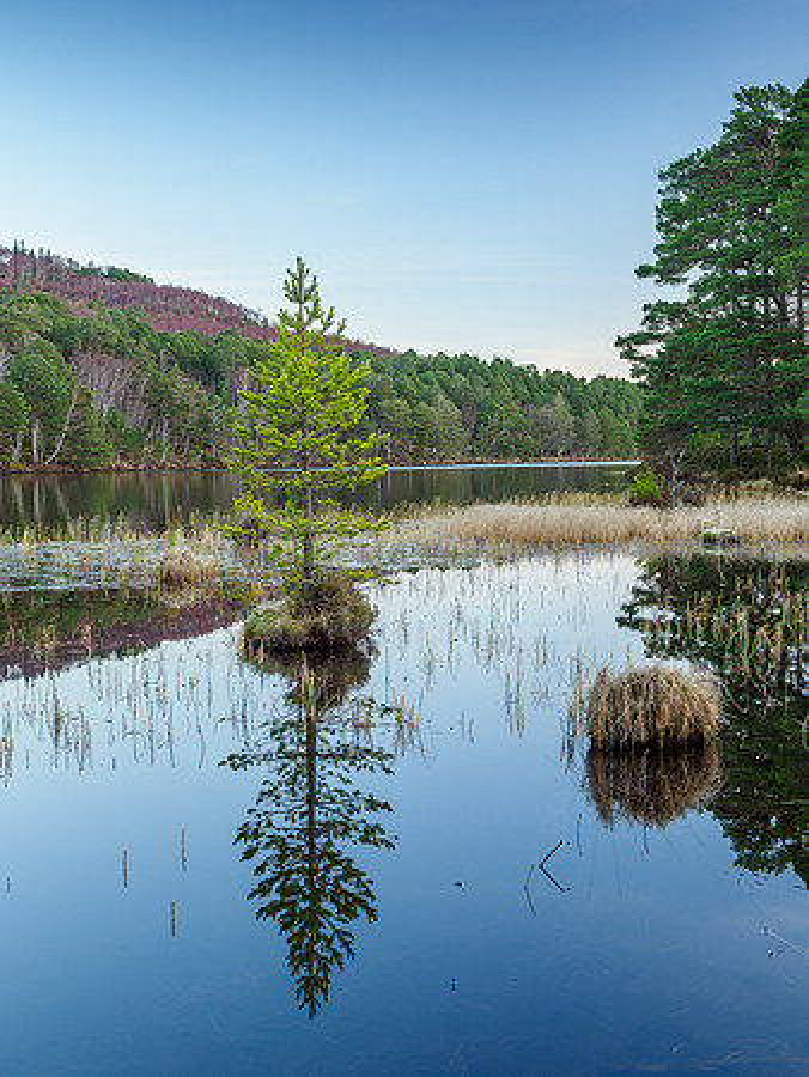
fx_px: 1432
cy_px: 538
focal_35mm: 46
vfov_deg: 41.2
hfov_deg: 31.5
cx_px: 404
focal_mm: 23
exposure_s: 1/8
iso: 200
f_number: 7.1
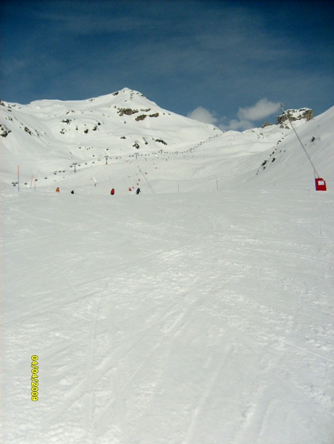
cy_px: 222
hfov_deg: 40.7
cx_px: 167
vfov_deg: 52.6
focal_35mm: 35
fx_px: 450
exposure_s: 1/1500
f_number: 7.1
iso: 80
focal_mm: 5.8
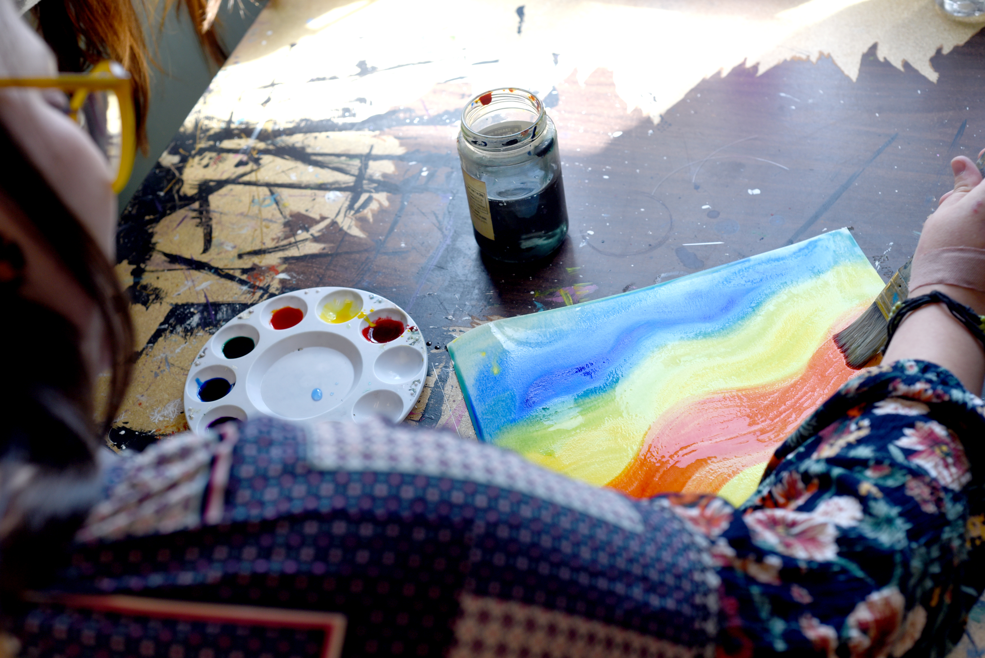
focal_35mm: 50
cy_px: 329
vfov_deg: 27.0
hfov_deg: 39.6
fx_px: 1369
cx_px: 492
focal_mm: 50
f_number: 5
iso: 320
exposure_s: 1/200
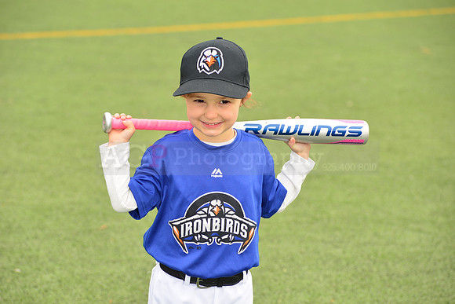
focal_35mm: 160
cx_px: 228
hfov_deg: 12.8
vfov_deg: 8.6
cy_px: 152
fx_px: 2023
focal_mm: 160
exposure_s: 1/200
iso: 250
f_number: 8
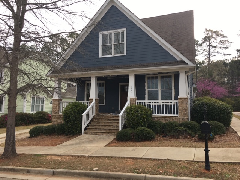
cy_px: 90
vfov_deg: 48.2
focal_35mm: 29
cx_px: 120
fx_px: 201
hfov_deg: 61.7
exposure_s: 1/455
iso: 25
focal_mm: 4.15
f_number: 2.2
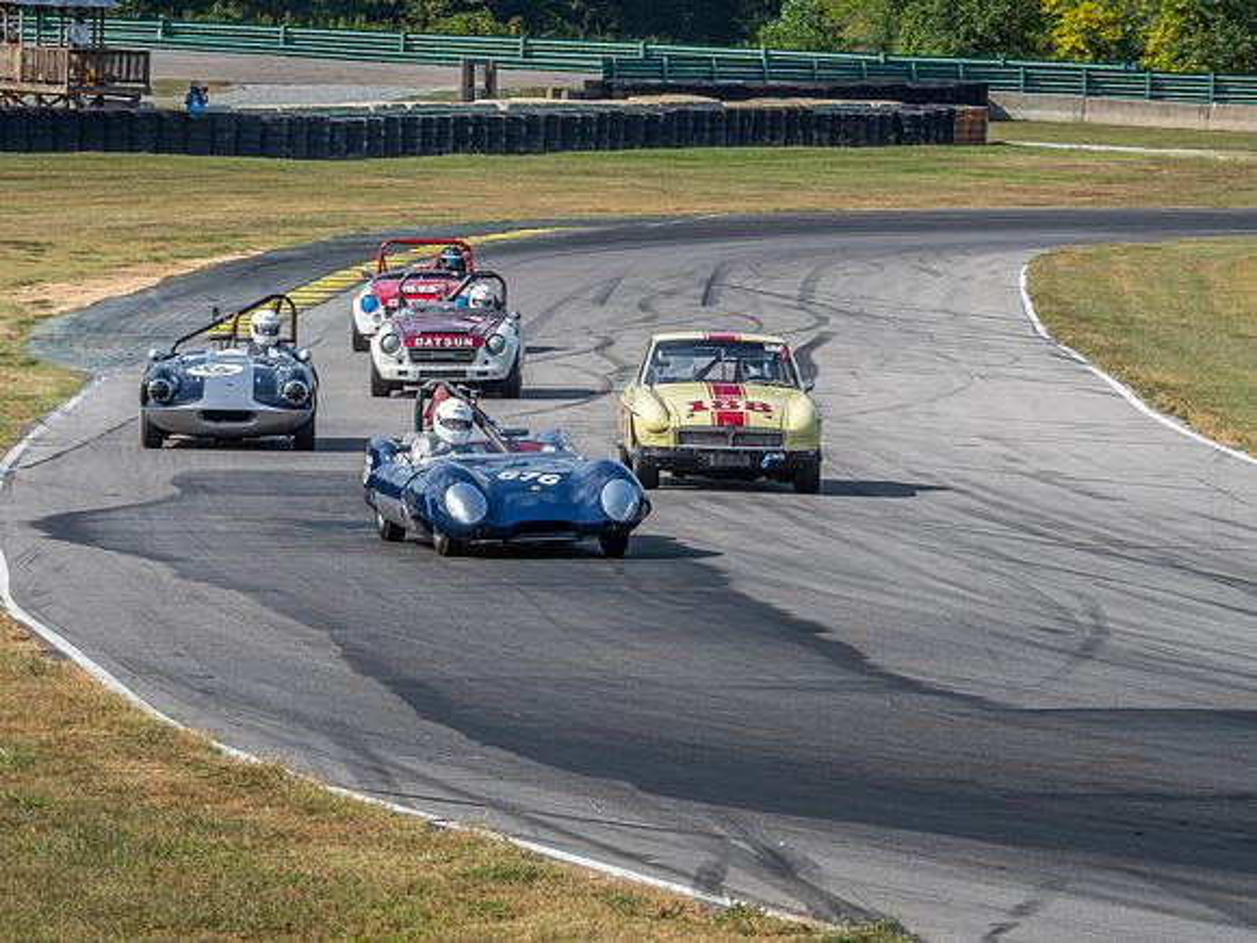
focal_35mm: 300
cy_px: 472
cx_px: 628
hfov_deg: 6.6
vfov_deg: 5.0
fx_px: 10894
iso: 320
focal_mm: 150
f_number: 11
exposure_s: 1/320
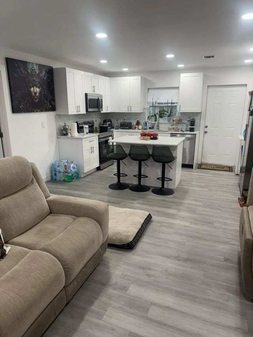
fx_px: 234
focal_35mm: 24
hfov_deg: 56.8
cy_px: 168
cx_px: 126
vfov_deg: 71.6
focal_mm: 6.76
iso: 160
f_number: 1.78
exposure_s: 1/120
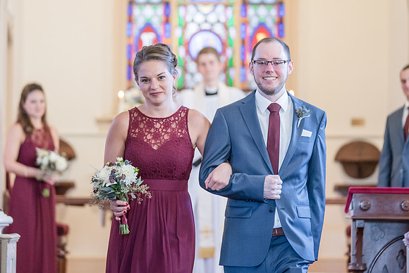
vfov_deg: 8.6
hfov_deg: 12.9
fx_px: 1804
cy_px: 124
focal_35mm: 159
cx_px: 191
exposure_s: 1/160
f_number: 2.8
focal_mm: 132
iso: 2000
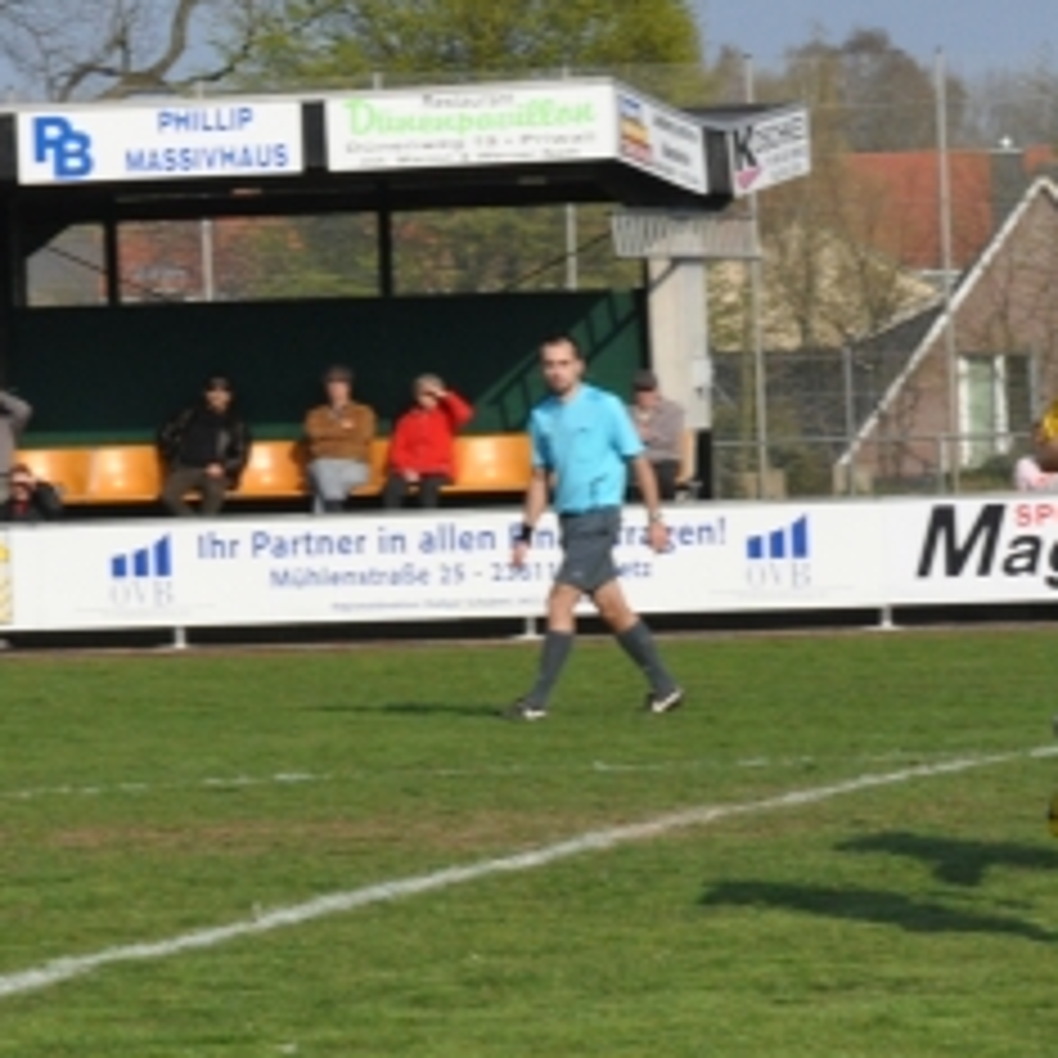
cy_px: 754
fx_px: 10512
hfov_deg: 5.7
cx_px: -621
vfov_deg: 5.8
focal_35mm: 304
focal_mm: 70
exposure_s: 1/1000
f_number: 11
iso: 800
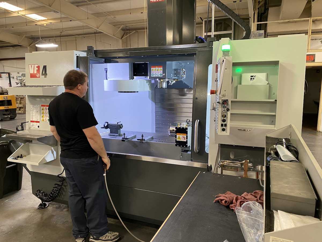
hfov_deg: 67.3
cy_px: 121
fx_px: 242
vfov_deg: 53.1
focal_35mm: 26
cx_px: 161
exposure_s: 1/60
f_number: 1.8
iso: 200
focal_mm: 4.25
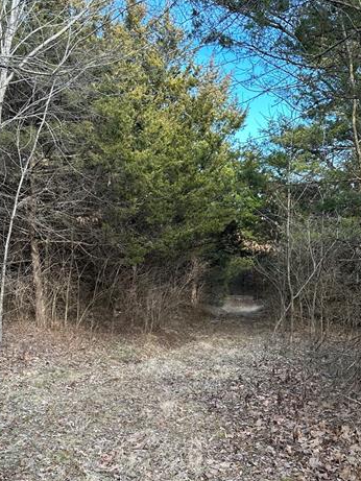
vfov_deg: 44.6
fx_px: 556
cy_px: 383
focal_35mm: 40
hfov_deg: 36.0
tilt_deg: -14.7
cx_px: 186
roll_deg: +2.2
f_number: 1.78
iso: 80
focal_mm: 6.86
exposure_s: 1/364
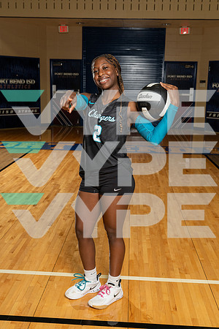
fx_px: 365
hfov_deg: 33.4
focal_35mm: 40
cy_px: 164
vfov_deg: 48.5
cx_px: 110
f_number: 5.6
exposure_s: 1/250
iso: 500
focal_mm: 40
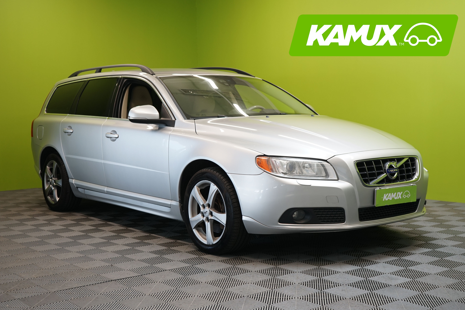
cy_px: 161
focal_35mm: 48
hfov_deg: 41.1
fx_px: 620
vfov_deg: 28.1
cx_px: 228
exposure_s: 1/30
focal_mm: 46
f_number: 4.5
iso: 500
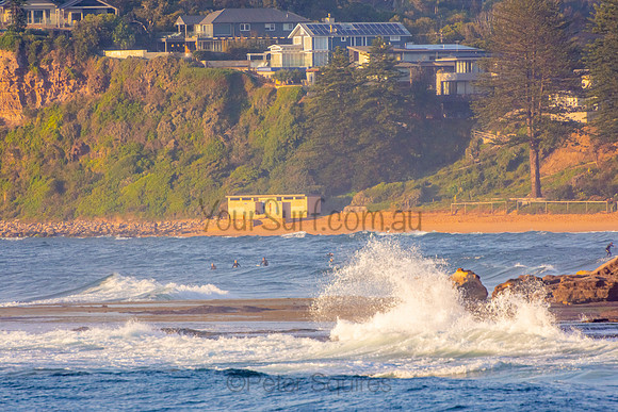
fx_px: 10668
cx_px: 309
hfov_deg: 3.3
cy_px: 206
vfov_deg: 2.2
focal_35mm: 621
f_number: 5.6
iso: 560
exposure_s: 1/1250
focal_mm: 400
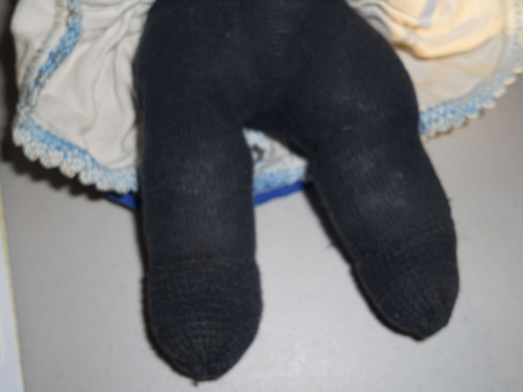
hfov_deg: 56.8
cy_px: 196
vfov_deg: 44.2
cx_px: 262
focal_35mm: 32
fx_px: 483
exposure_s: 1/25
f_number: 8.8
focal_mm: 5.8
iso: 80
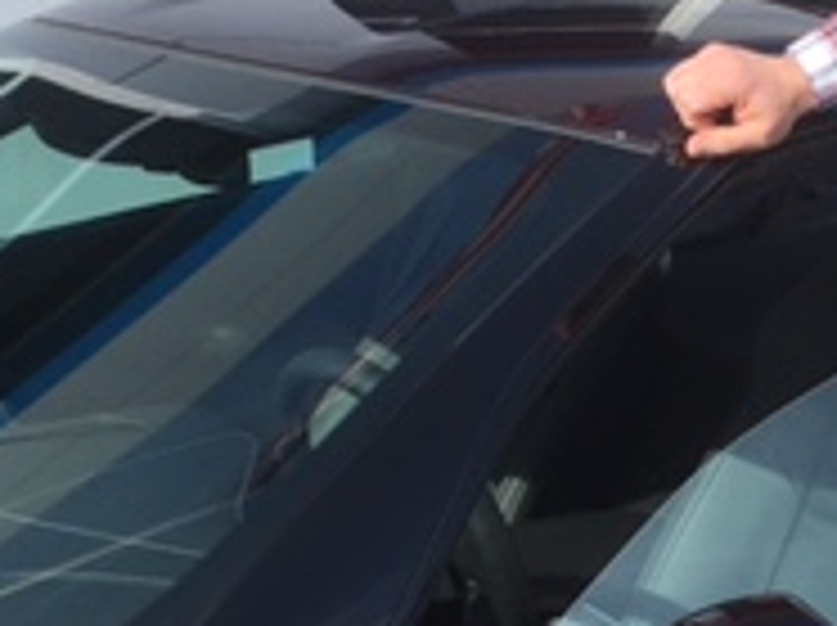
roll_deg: +1.5
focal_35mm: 100
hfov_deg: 19.3
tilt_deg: -8.2
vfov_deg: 14.8
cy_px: 356
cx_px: 742
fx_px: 2415
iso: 25
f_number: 2.2
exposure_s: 1/1166
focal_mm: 4.15
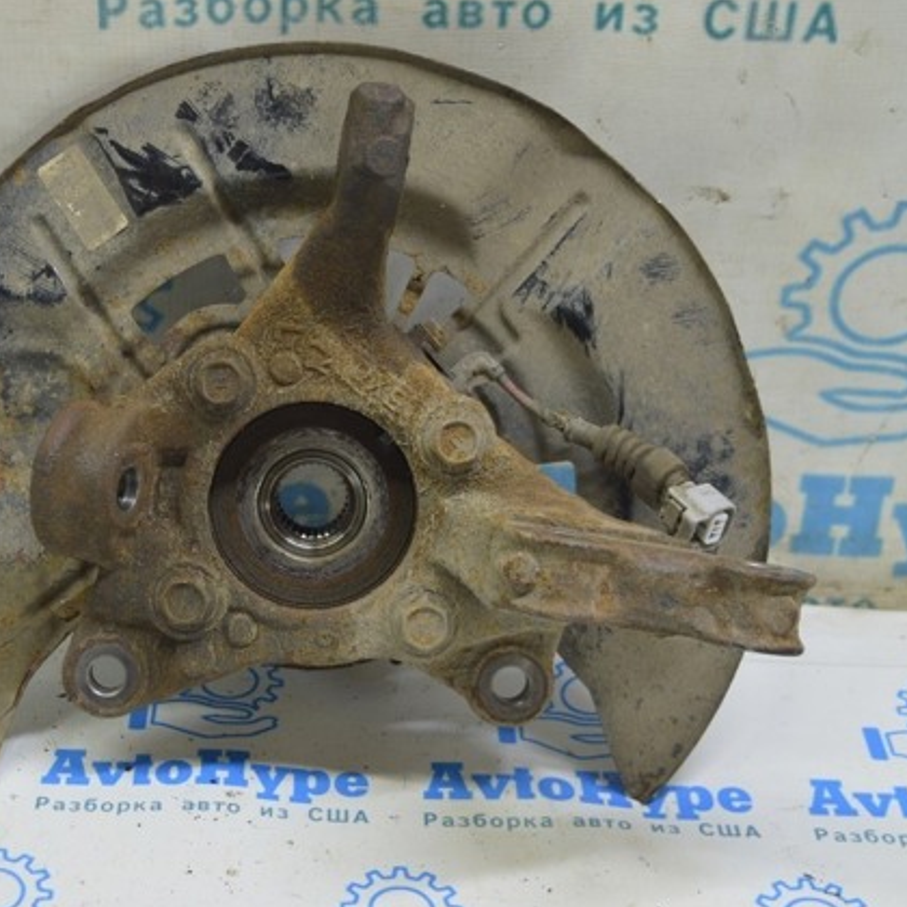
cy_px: 455
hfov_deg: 25.8
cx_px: 222
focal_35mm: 66
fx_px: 1956
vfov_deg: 26.1
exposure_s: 1/20
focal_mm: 34
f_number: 5.6
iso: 400
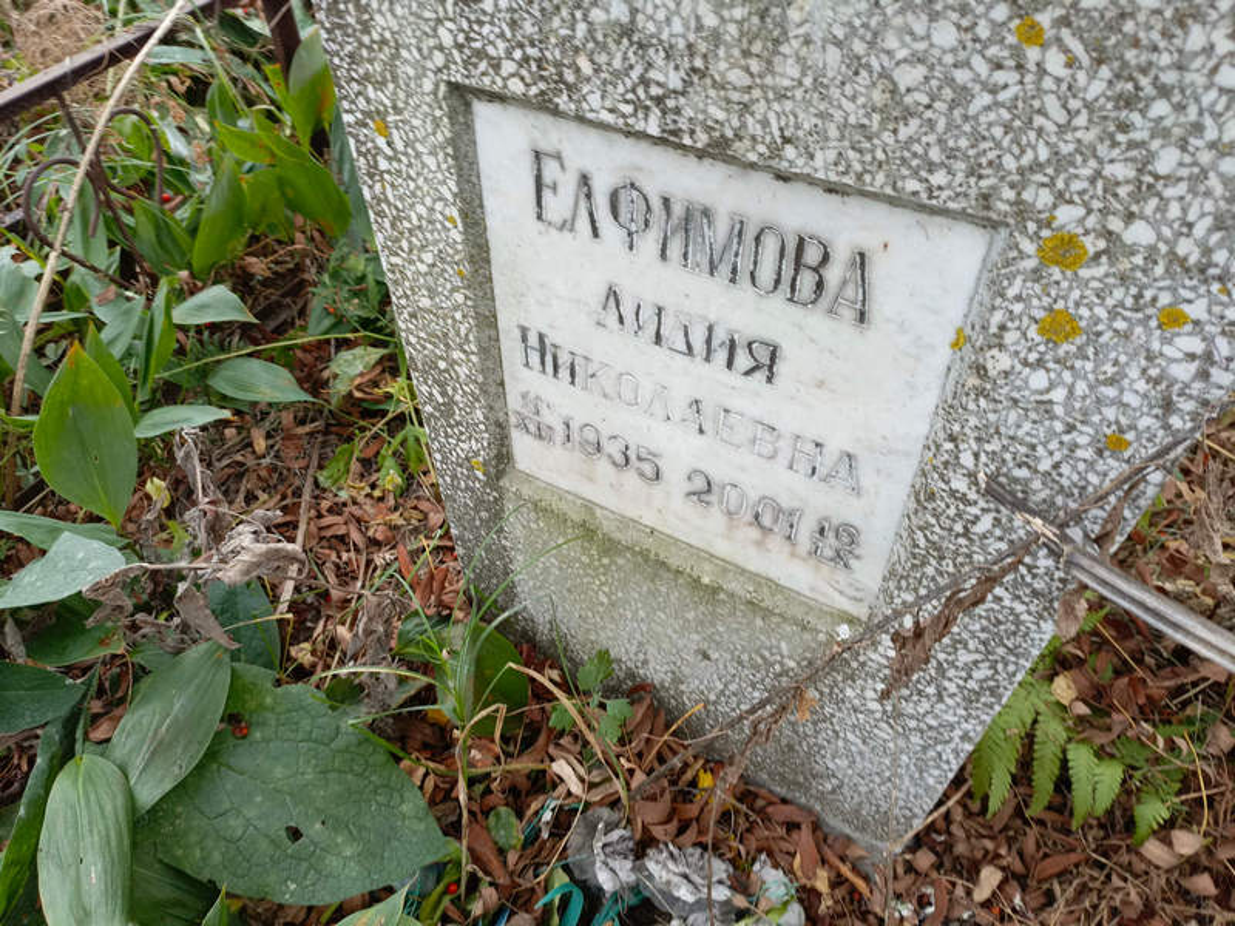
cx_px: 618
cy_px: 463
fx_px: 892
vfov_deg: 54.9
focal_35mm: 25
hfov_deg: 69.4
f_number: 1.69
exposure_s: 1/50
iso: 169
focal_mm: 4.76
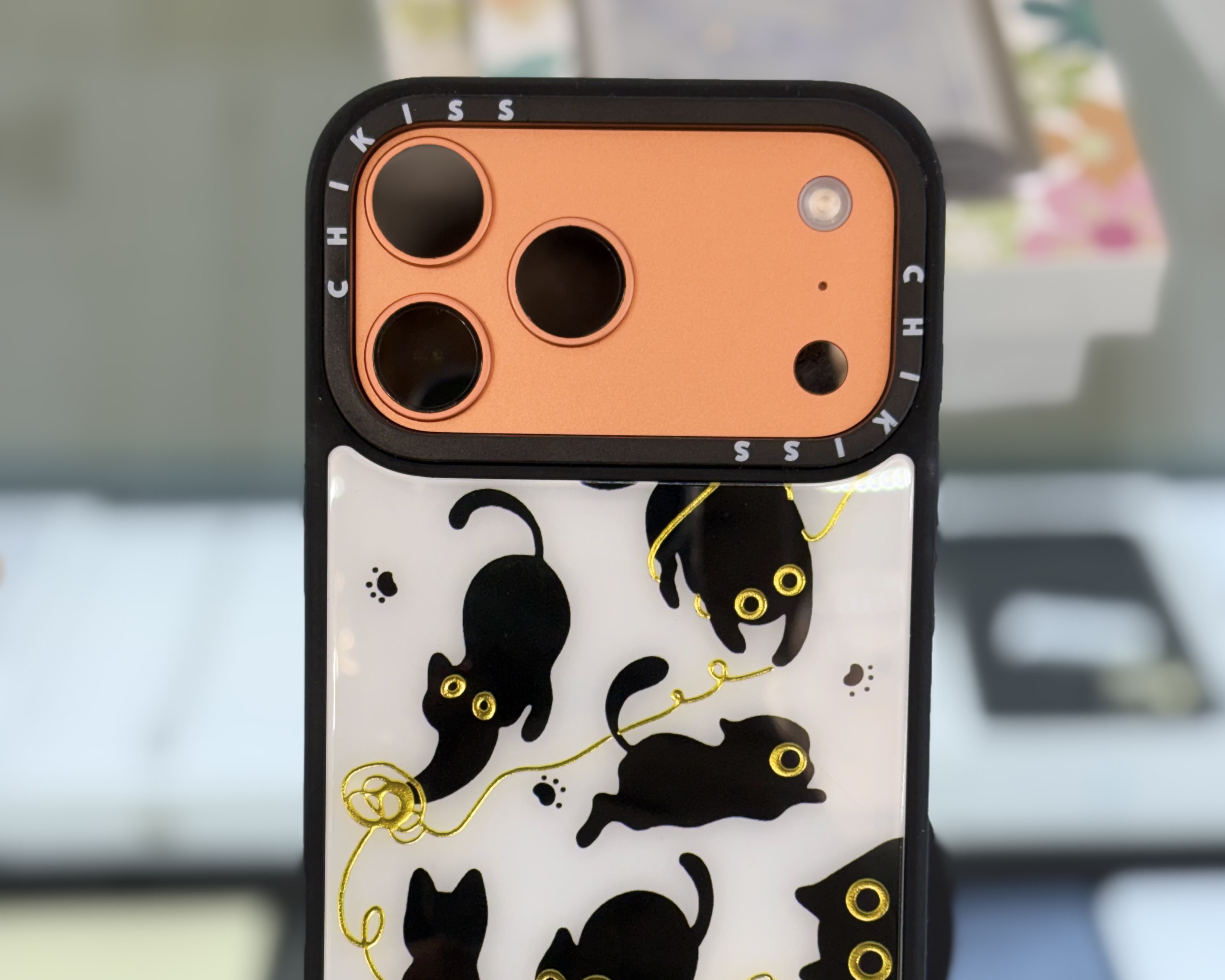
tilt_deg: -50.7
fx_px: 2465
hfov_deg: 27.9
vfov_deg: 22.3
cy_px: 703
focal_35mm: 68
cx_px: 615
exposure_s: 1/100
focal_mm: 5.96
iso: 32
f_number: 1.6
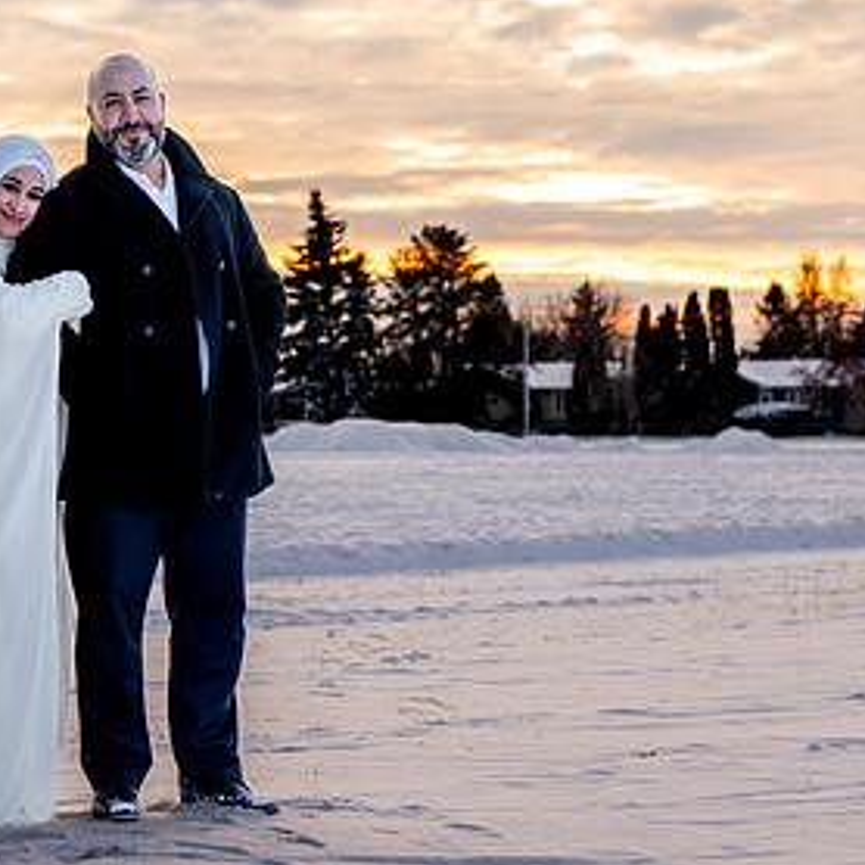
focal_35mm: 124
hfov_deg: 14.1
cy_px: 325
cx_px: 330
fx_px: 3506
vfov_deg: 14.1
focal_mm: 70
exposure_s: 1/125
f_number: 5.6
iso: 100
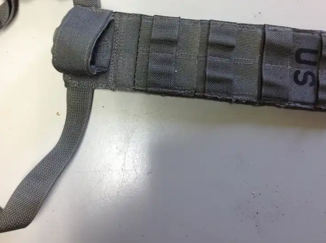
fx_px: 451
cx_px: 143
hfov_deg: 39.7
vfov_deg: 30.0
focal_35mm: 48
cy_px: 82
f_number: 2.4
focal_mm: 4.28
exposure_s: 1/20
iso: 64
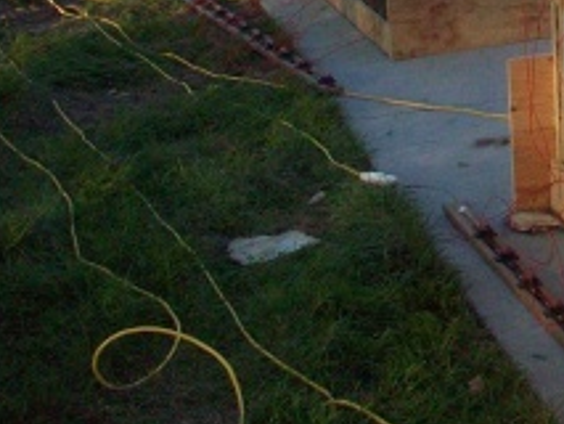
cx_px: 747
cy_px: -132
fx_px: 1842
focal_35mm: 113
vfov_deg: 12.7
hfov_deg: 16.4
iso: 200
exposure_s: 1/724
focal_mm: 6.2
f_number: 2.8
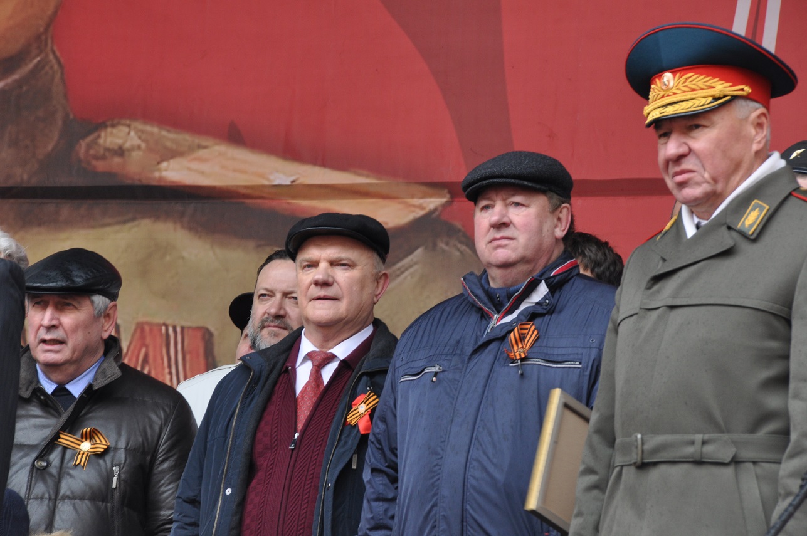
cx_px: 404
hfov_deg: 10.6
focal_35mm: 195
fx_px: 4366
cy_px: 268
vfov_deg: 7.0
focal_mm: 130
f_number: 5.6
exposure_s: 1/60
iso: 500
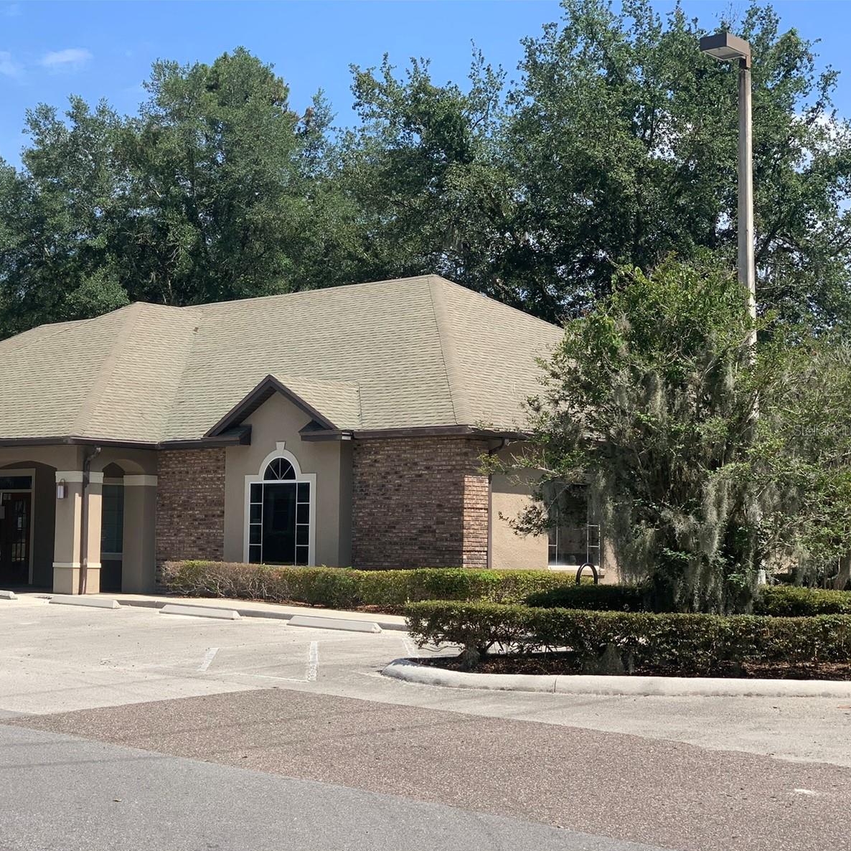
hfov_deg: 27.6
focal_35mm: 62
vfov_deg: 27.7
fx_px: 1724
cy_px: 430
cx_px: 287
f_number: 2.4
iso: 16
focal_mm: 6
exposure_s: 1/905
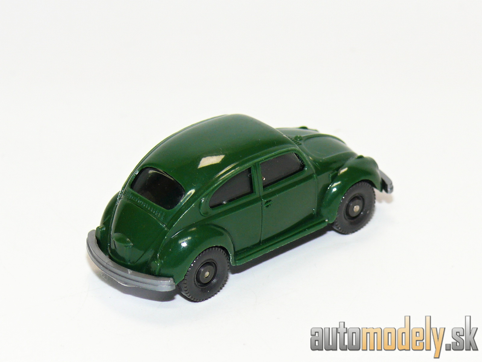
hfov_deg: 12.4
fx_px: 2214
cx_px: 241
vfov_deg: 9.3
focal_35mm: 159
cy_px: 181
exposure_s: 1/30
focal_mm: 18.8
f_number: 4
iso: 100
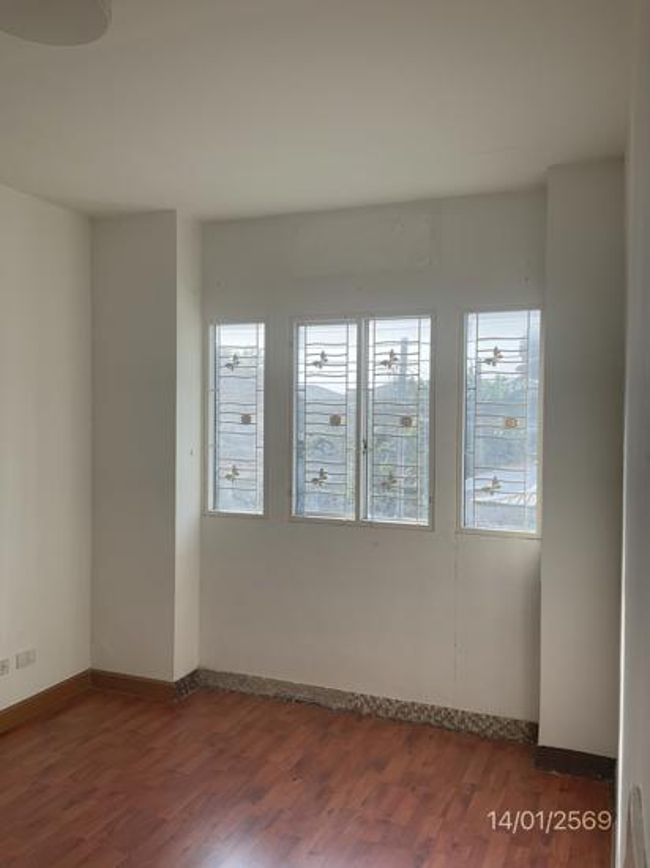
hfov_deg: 48.2
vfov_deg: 61.7
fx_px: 727
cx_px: 325
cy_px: 434
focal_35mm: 29
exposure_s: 1/362
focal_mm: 3
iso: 16
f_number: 1.8
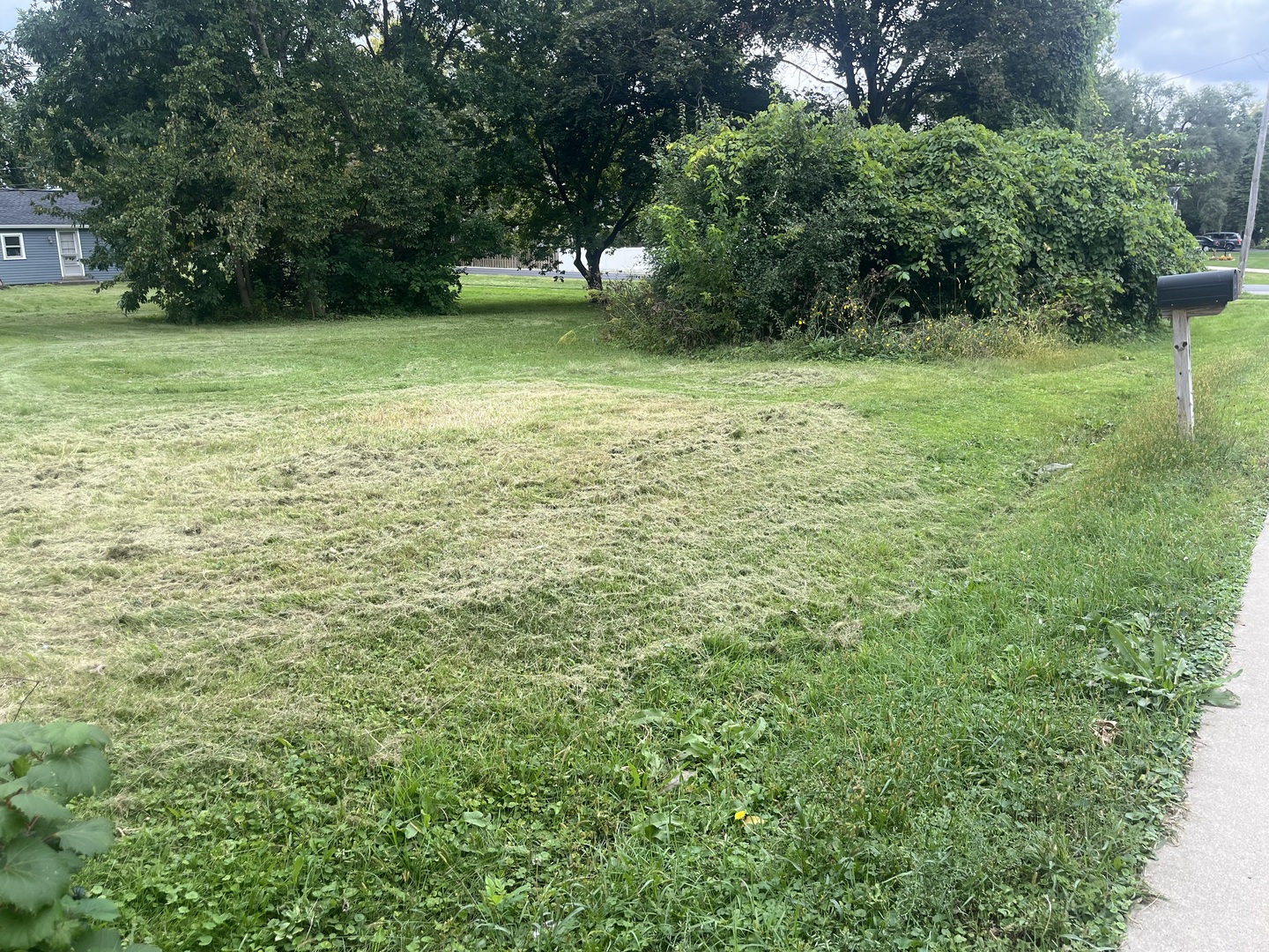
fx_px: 953
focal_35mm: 26
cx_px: 634
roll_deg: +1.2
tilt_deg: -15.6
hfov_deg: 67.3
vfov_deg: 53.1
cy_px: 476
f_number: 1.6
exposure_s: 1/397
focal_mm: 5.1
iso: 50
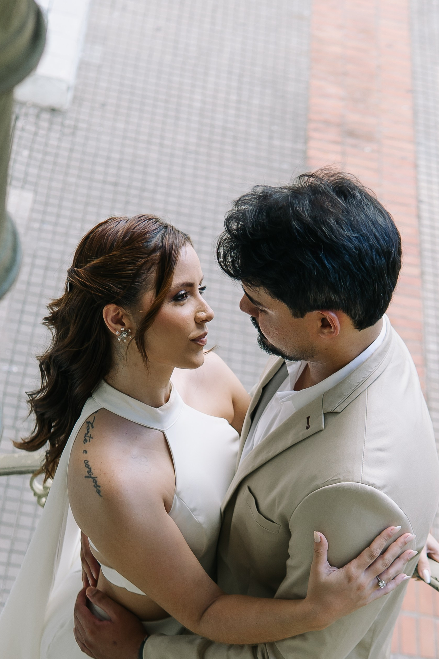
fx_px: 1335
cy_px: 471
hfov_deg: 18.6
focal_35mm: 73
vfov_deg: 27.4
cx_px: 278
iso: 125
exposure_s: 1/125
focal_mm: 30
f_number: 2.8
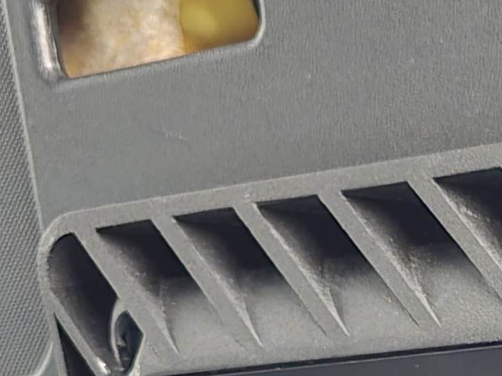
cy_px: 797
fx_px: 1784
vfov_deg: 10.8
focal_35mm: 123
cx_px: 942
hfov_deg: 14.0
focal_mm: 6.3
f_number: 1.7
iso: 2000
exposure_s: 1/17
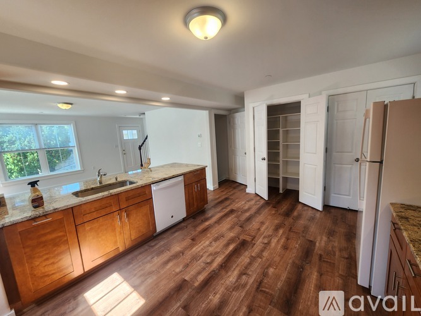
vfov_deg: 89.9
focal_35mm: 13
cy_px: 158
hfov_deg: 106.2
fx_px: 158
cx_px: 210
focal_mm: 2.2
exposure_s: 1/60
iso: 80
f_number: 2.2
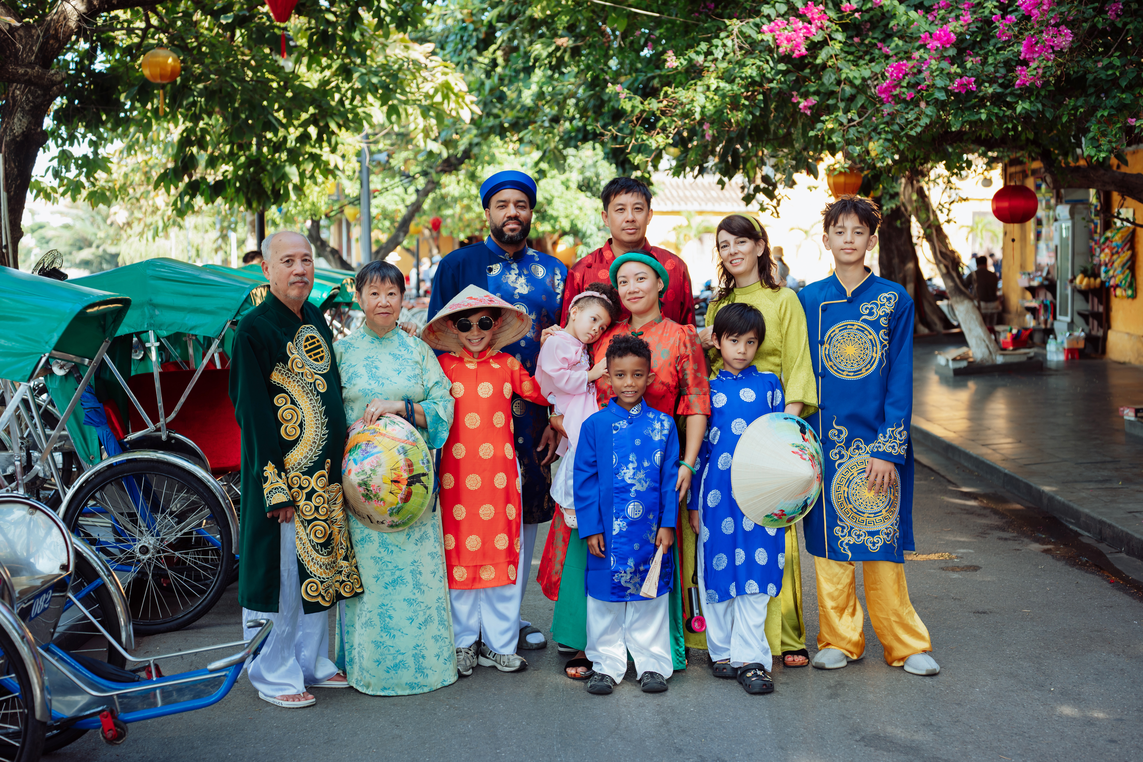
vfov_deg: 27.0
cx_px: 572
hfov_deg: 39.6
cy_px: 381
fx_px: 1587
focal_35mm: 50
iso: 160
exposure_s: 1/125
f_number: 3.5
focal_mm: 50
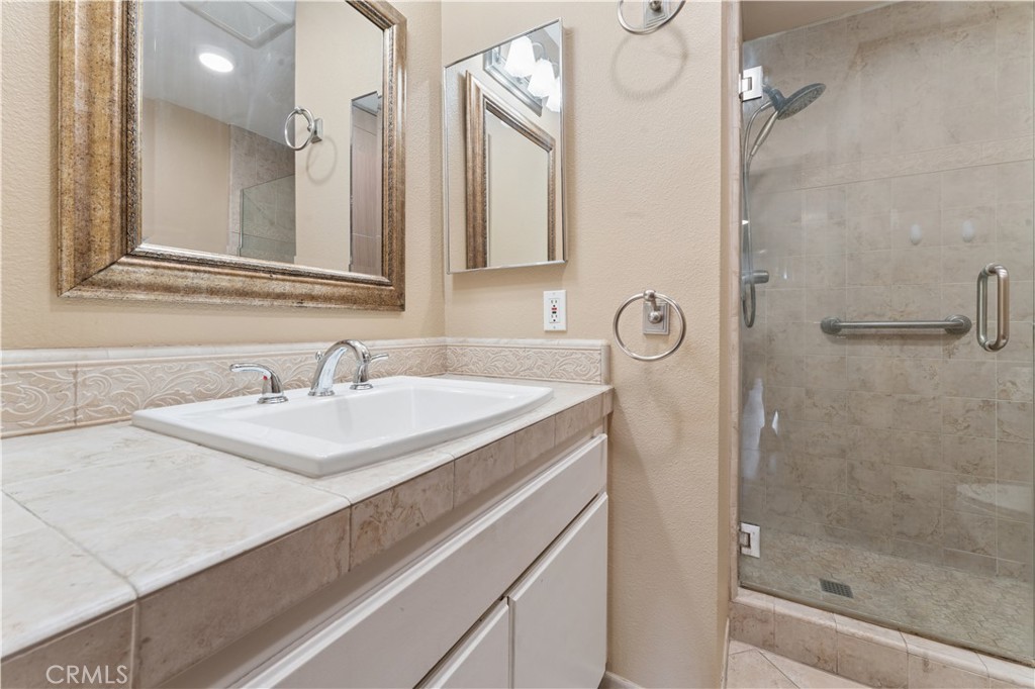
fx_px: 402
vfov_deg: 81.2
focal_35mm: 14
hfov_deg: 104.3
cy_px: 344
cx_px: 518
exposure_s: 1/1.67
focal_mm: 14
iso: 100
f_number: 13
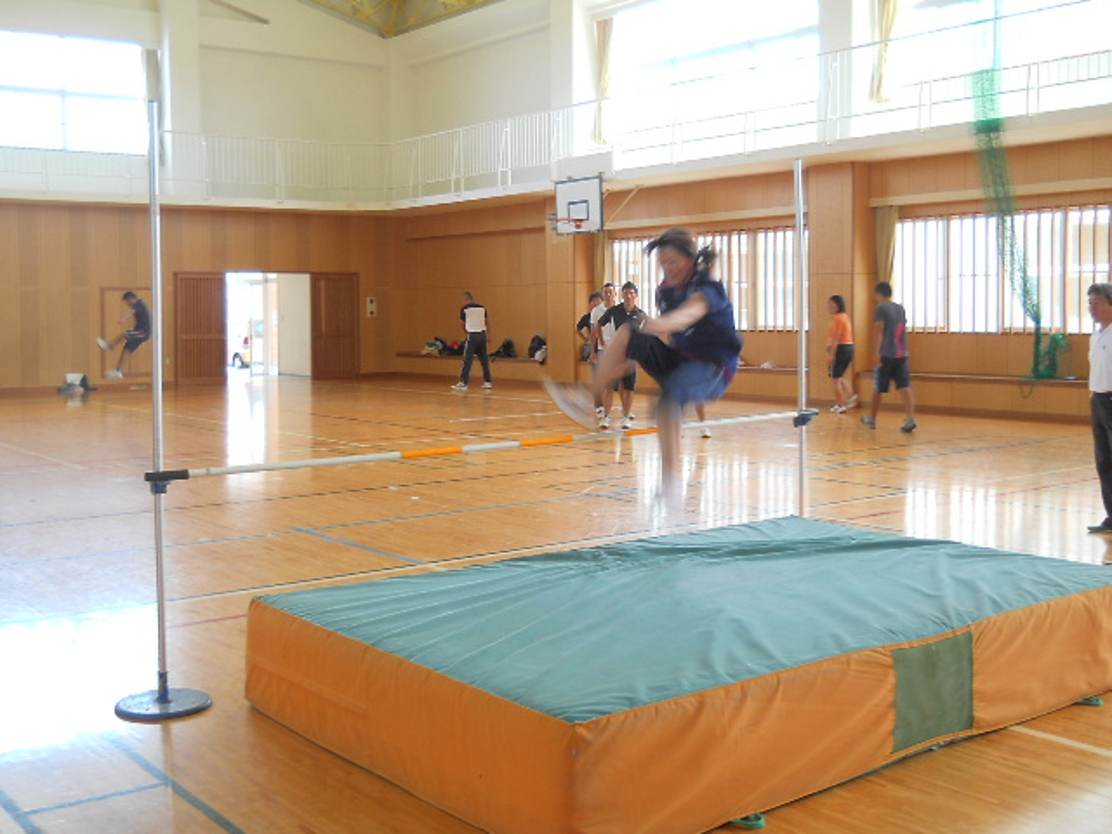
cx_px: 556
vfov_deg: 35.1
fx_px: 1317
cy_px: 417
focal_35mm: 41
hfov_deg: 45.8
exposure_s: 1/40
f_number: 3.1
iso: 80
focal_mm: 6.72
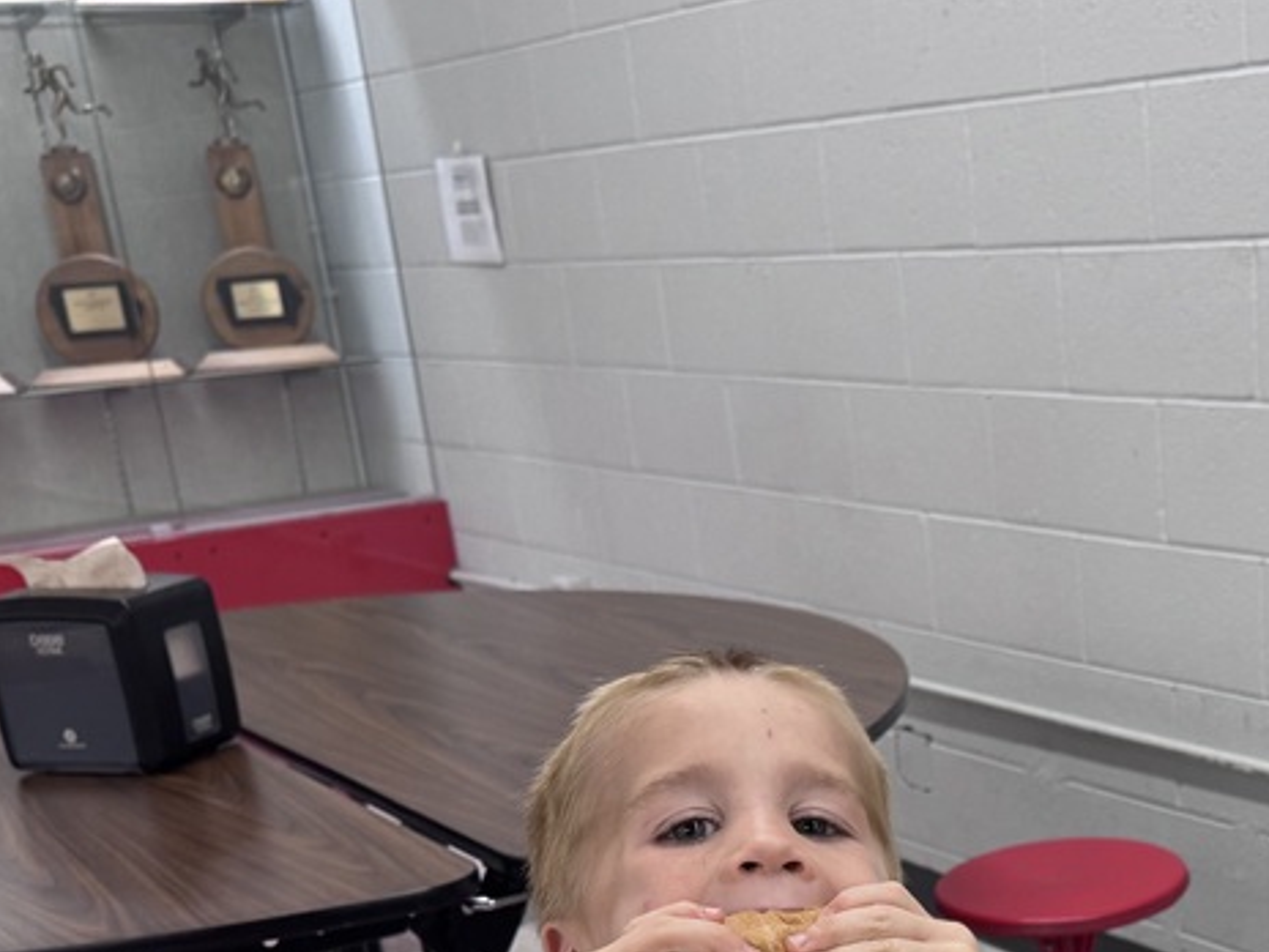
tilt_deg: -23.8
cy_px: 968
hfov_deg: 34.3
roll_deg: +3.2
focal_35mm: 53
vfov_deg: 26.0
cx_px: 1127
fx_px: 1943
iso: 125
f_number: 1.78
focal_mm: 6.76
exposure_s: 1/60
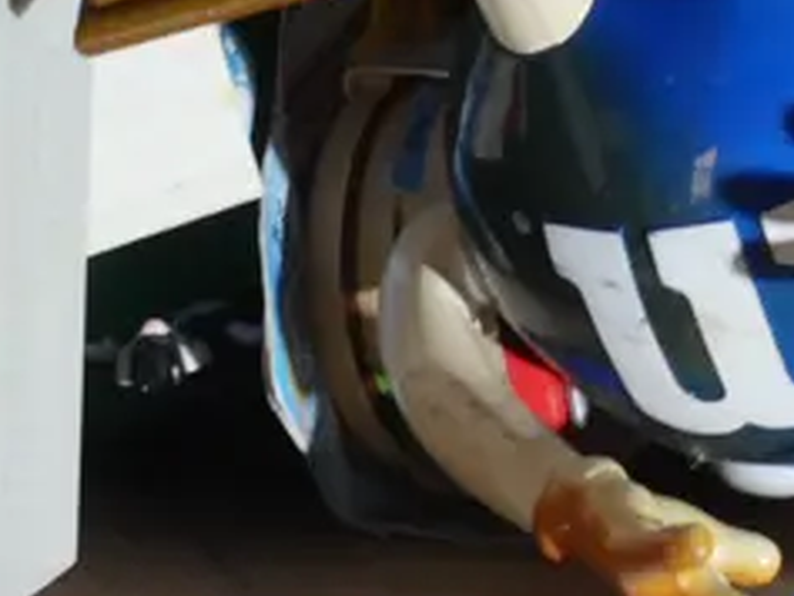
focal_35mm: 173
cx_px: 235
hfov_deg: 11.4
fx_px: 3970
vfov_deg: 8.4
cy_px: -285
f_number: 4.5
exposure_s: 1/60
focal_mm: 20
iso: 1000
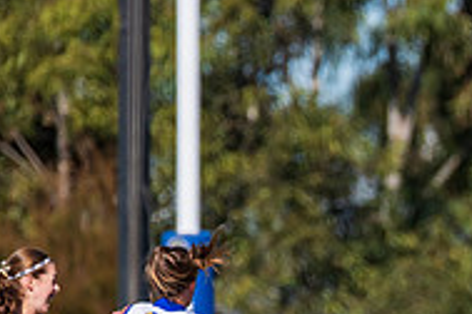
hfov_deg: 1.1
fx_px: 23585
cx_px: 608
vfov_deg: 0.8
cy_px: 438
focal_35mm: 1799
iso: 800
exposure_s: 1/4000
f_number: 8
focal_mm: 550
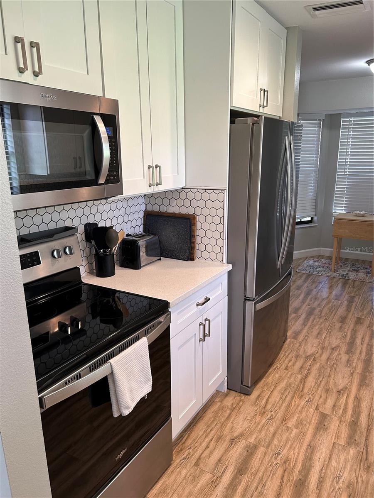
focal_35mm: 26
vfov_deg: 67.3
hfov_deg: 53.1
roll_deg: +0.8
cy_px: 249
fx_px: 375
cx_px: 187
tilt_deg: -15.0
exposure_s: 1/120
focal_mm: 5.7
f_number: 1.5
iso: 100
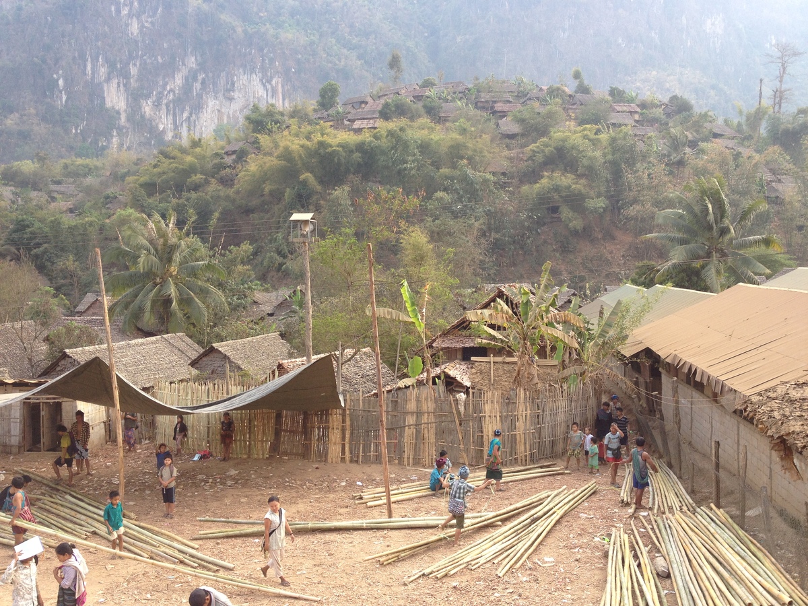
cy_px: 303
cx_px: 404
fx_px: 817
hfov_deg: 52.6
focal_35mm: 35
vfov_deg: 40.7
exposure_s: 1/146
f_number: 2.4
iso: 50
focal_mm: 4.28
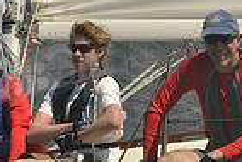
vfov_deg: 4.8
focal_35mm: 286
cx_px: 251
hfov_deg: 7.2
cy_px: 144
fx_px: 1924
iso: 280
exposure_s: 1/1000
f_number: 7.1
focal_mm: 70
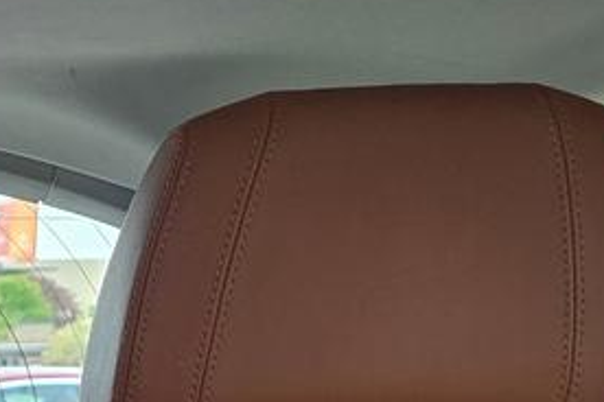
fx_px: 1862
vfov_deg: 10.8
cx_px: -484
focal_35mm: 111
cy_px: 911
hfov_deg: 15.7
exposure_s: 1/180
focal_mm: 6.3
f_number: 1.7
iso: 250
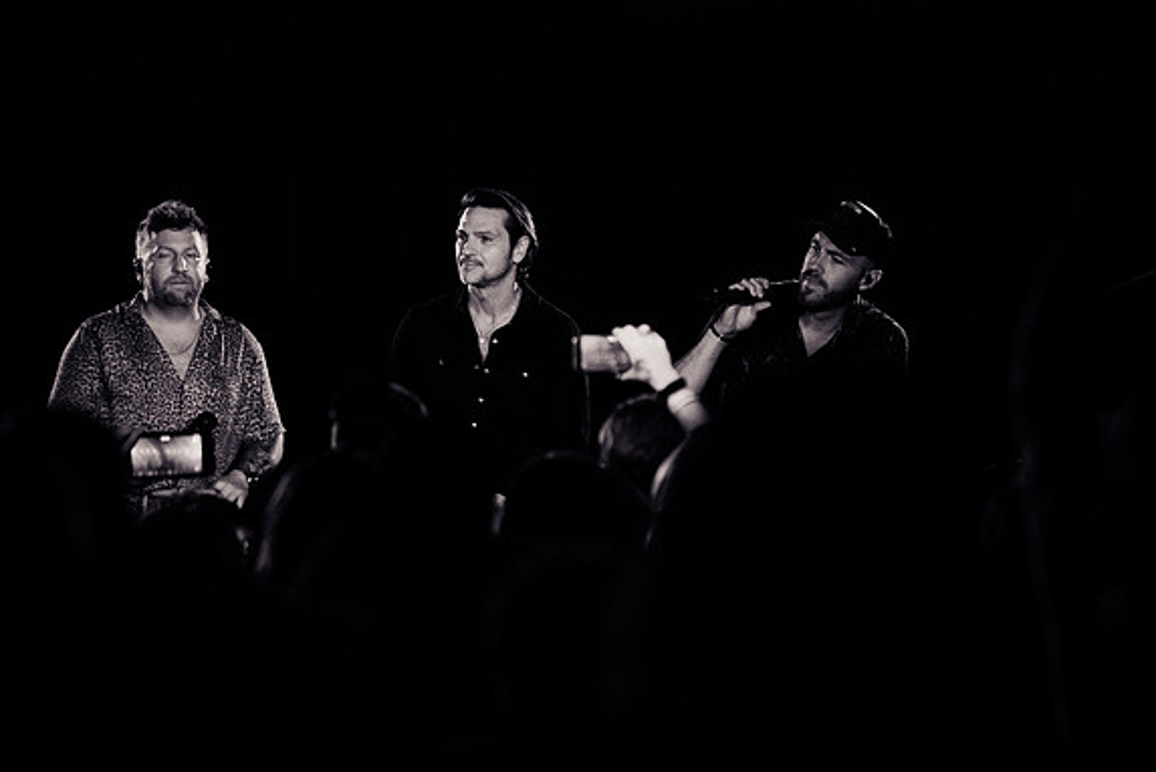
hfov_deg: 10.2
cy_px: 351
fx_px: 6491
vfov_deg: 6.8
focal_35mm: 202
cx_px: 523
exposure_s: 1/250
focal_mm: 180
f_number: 3.5
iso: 640
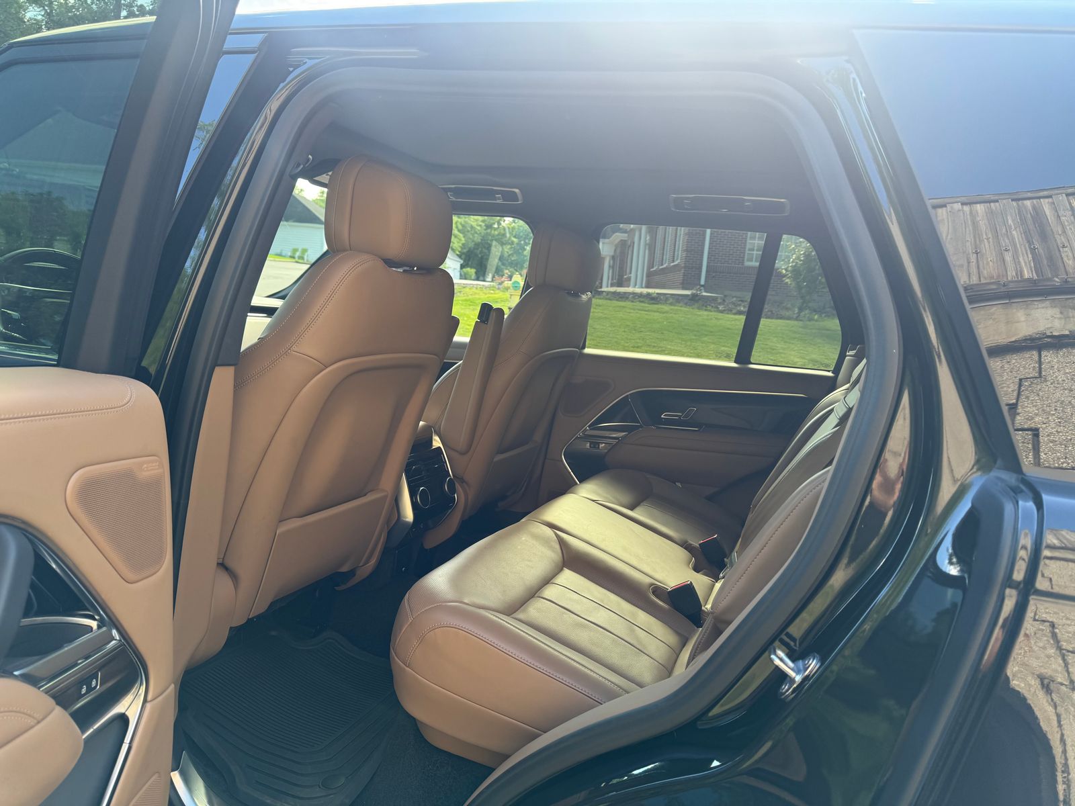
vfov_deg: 56.8
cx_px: 538
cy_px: 403
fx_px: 745
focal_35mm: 24
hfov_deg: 71.6
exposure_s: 1/183
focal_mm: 6.76
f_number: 1.78
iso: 64
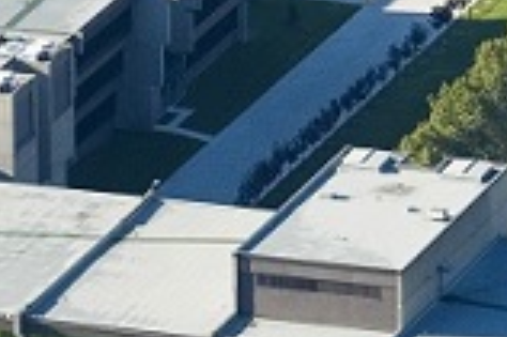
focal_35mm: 723
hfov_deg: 2.9
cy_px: 210
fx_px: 10165
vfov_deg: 1.9
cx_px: 250
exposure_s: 1/500
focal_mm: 95
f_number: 5.3
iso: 320
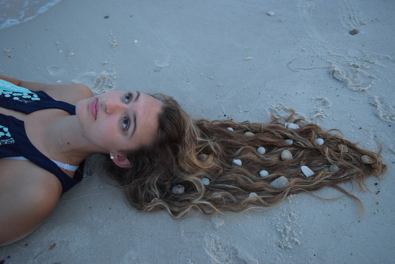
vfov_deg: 48.0
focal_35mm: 27
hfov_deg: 67.4
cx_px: 198
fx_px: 296
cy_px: 132
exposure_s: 1/8
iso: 3200
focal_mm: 18
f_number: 3.5
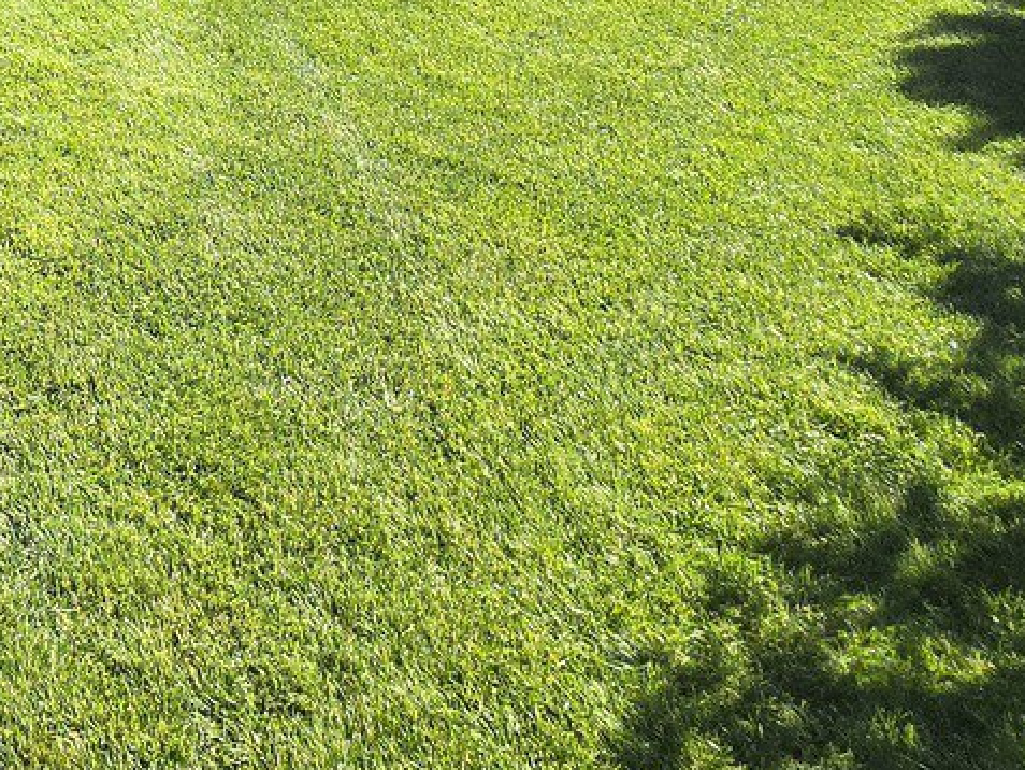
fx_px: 1303
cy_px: -427
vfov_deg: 24.4
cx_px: -276
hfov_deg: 33.0
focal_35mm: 44
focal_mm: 2.2
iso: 50
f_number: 2.2
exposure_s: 1/861
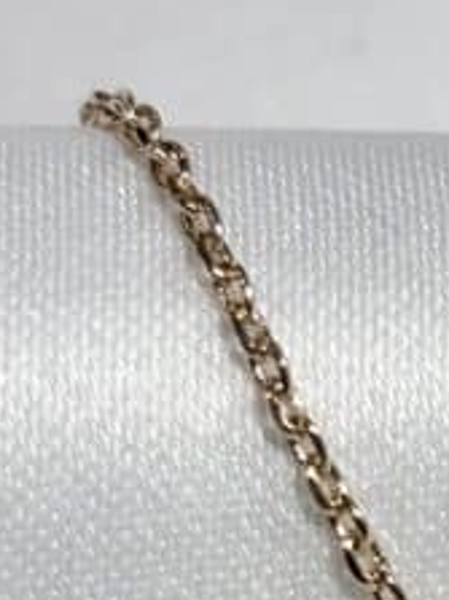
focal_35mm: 239
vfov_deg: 8.2
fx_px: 4137
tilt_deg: -46.8
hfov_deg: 6.1
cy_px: 810
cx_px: 868
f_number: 1.6
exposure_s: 1/372
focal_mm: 5.96
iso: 32
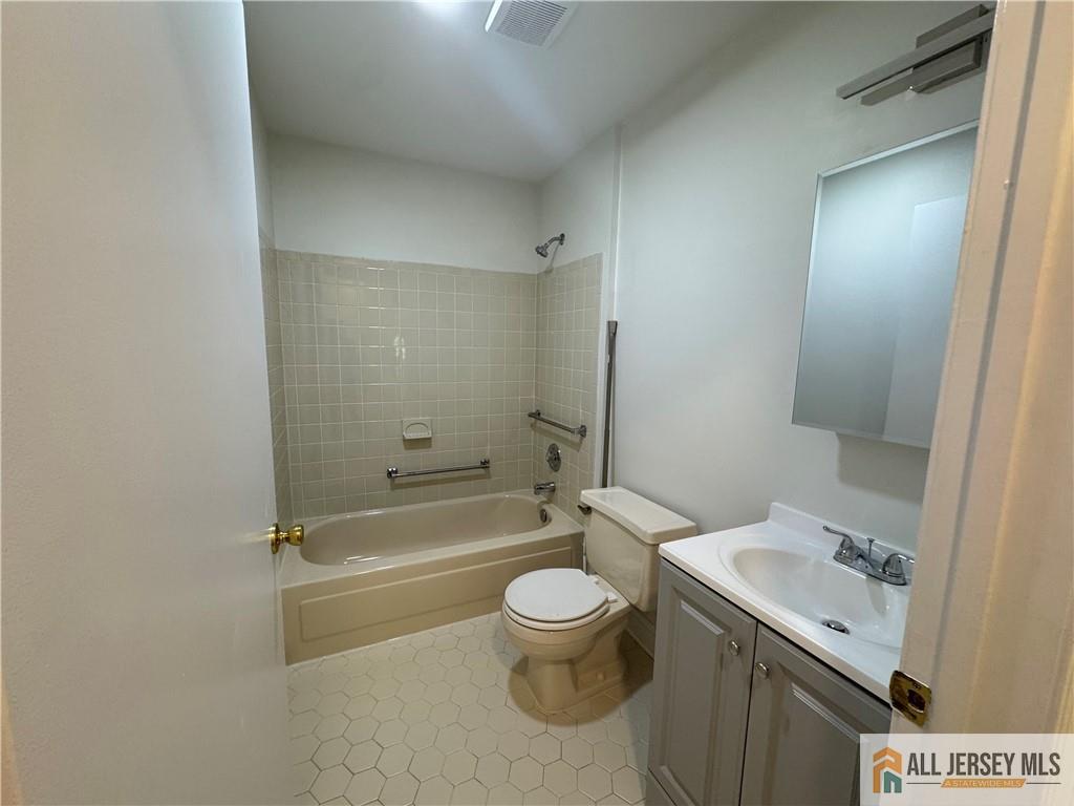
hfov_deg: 102.1
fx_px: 434
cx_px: 537
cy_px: 403
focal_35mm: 14
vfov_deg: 85.7
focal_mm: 2.22
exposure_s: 1/120
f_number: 2.2
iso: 200
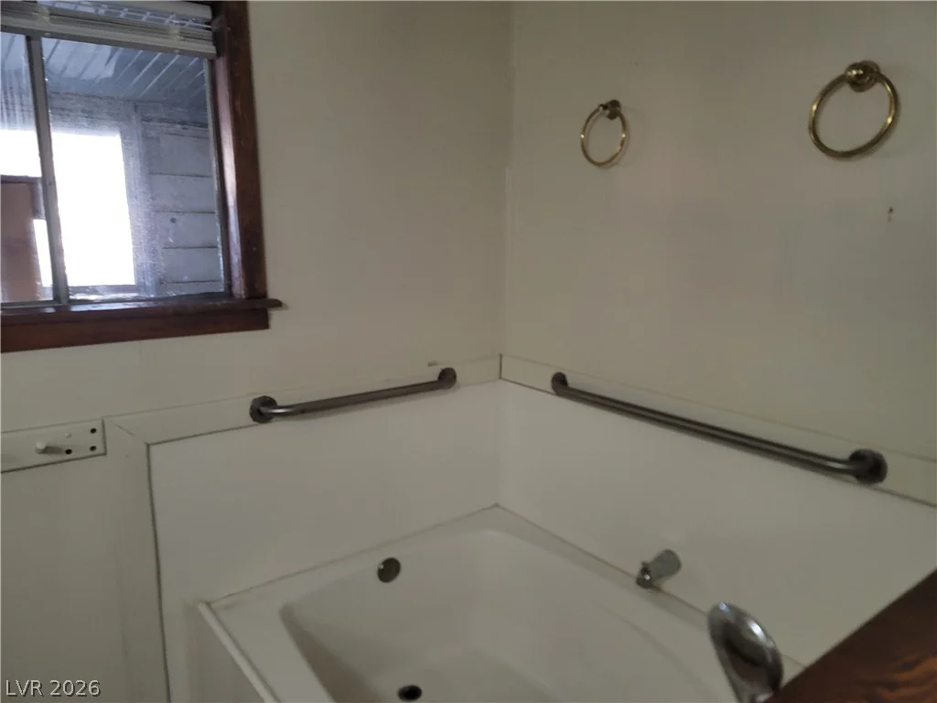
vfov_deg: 54.9
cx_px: 468
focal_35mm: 25
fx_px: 677
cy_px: 352
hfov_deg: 69.4
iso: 250
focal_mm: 7
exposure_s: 1/120
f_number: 1.8
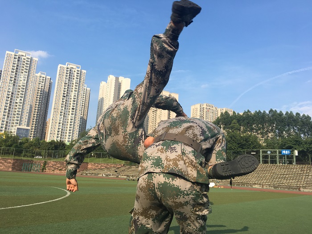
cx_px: 156
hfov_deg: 61.7
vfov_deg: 48.2
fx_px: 261
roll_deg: -3.5
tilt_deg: +14.0
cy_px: 117
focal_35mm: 29
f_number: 2.2
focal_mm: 4.15
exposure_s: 1/1054
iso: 25
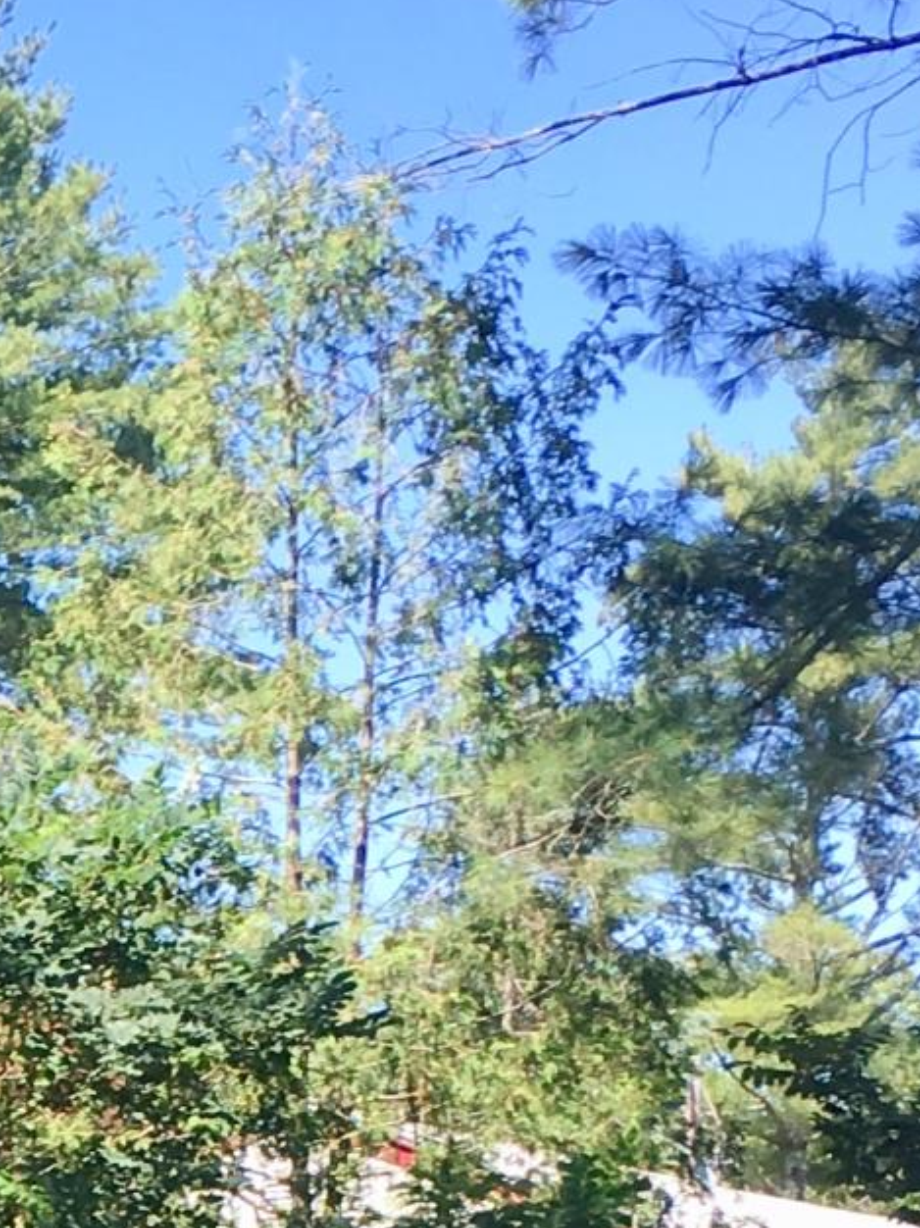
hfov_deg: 10.4
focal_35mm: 139
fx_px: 4929
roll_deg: +0.2
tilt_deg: -2.1
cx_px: -332
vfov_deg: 13.3
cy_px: 1911
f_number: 2.2
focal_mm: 4.15
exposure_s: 1/437
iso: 25
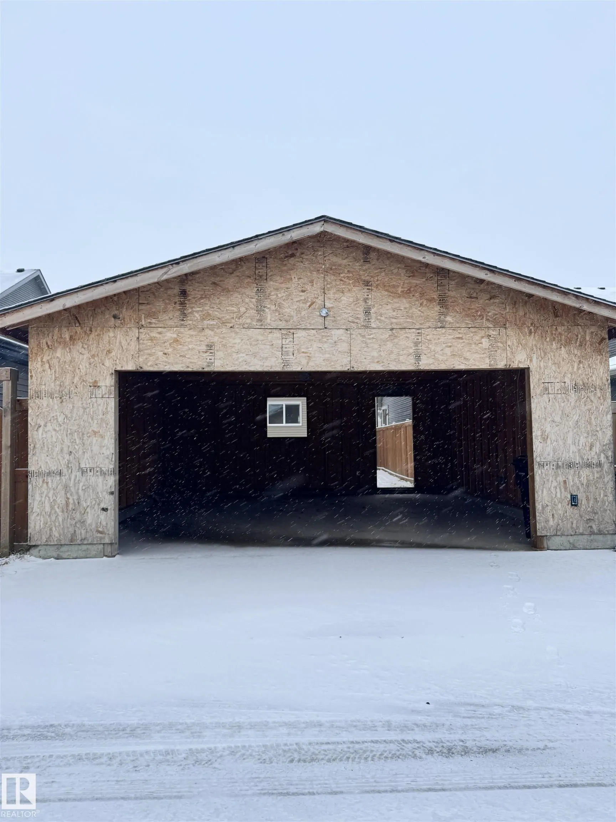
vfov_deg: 71.6
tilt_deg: +3.6
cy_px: 411
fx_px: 569
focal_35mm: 24
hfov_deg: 56.8
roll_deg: +0.9
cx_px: 308
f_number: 1.78
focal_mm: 6.76
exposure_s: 1/707
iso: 80
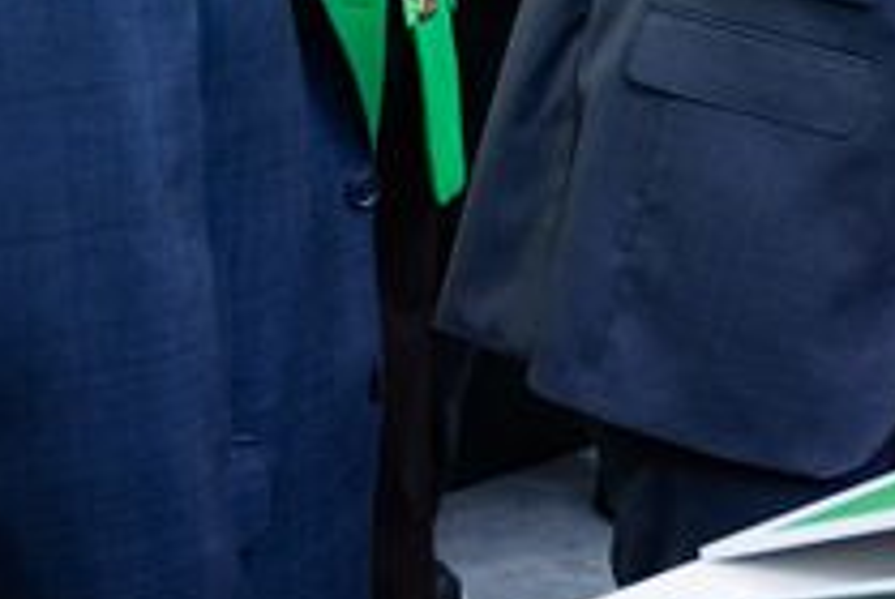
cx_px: 1107
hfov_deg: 19.1
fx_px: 2490
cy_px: -291
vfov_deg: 13.0
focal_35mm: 100
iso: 1600
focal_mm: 30
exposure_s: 1/320
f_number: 4.5
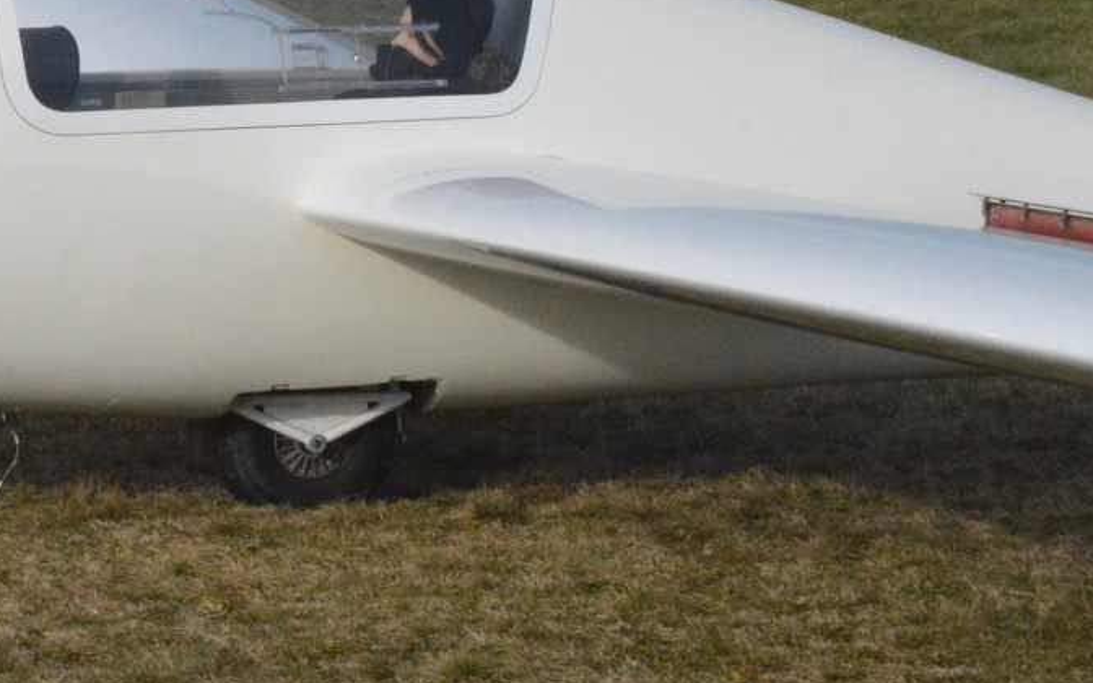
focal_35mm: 192
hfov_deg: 10.8
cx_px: 36
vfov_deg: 6.8
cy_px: 8
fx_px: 5719
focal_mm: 52
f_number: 20
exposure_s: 1/1600
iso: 3200
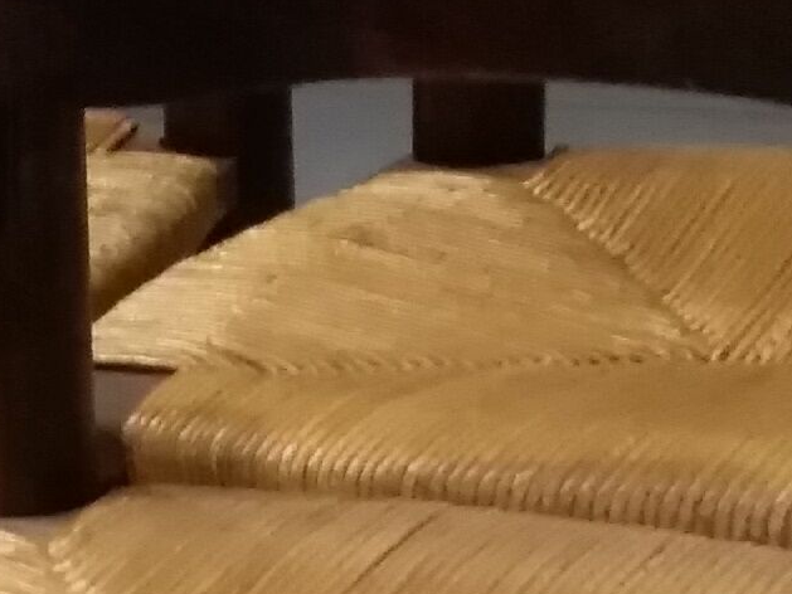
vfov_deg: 8.5
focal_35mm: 172
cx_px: -519
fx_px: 3936
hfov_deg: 10.9
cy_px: 702
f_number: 2
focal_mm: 3.54
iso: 849
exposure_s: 1/20
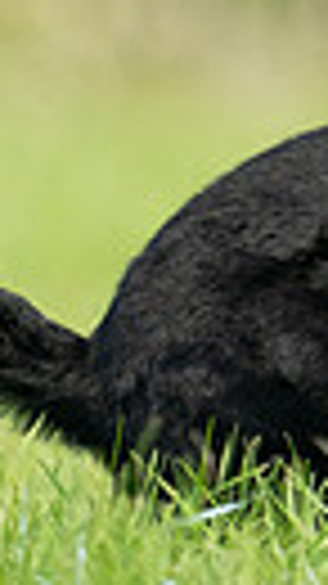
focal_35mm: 2810
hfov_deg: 0.4
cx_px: 836
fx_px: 43504
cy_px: -92
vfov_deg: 0.8
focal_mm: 600
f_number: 6.3
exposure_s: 1/4000
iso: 2000
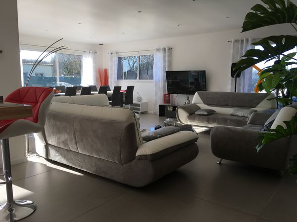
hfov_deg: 61.7
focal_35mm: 29
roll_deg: +0.3
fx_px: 249
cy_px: 111
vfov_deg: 48.2
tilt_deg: -6.4
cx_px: 148
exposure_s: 1/248
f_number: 2.2
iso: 25
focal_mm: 4.15
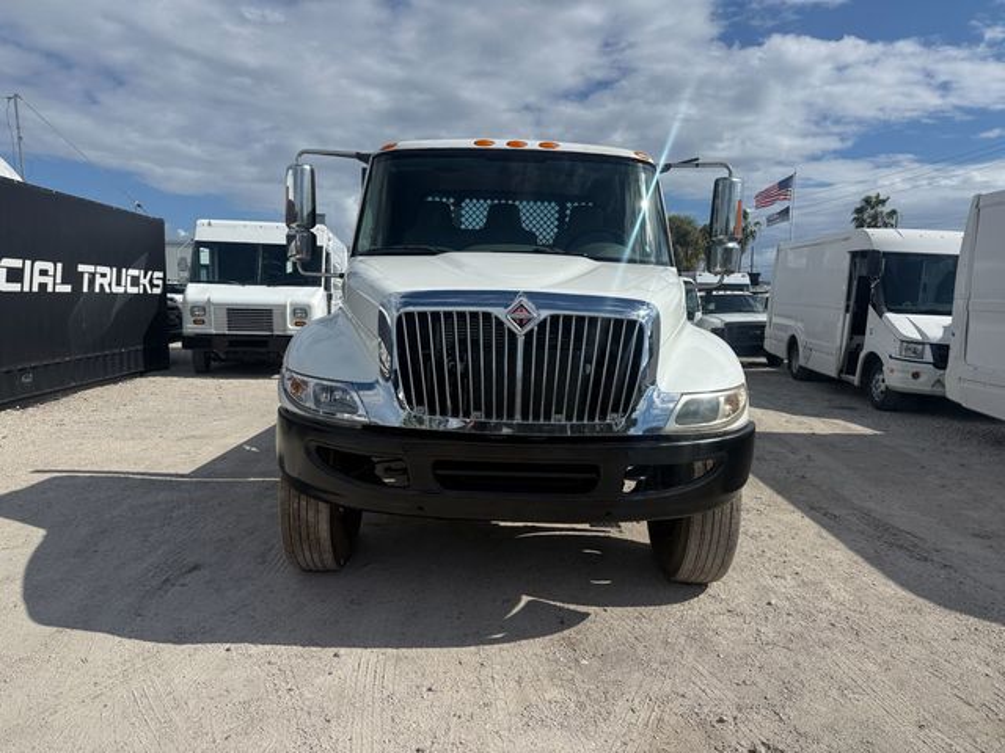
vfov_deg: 56.8
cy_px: 376
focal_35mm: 24
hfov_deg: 71.6
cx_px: 502
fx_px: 697
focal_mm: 6.76
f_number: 1.78
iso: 80
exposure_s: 1/9091
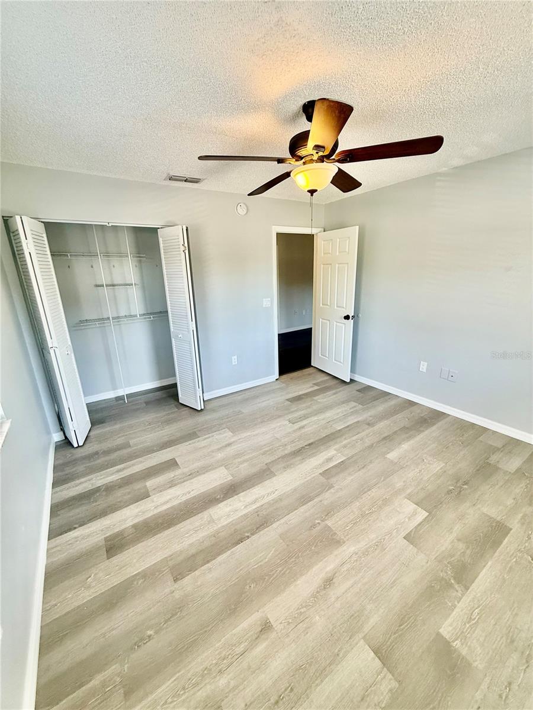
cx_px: 266
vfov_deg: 102.1
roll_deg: +2.4
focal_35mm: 14
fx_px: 287
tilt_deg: -17.5
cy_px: 355
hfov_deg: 85.7
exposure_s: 1/120
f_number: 2.2
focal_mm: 2.22
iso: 160
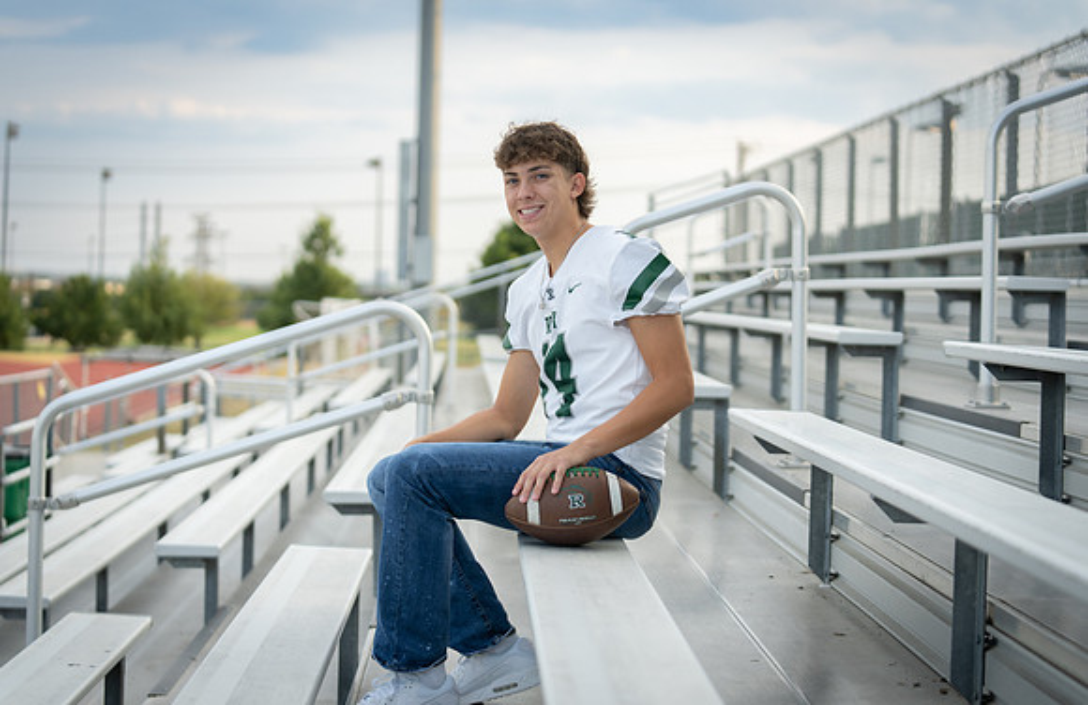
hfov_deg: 28.0
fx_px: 2185
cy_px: 338
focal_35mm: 73
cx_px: 550
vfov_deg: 18.3
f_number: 2.8
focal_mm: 70
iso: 125
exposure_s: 1/400
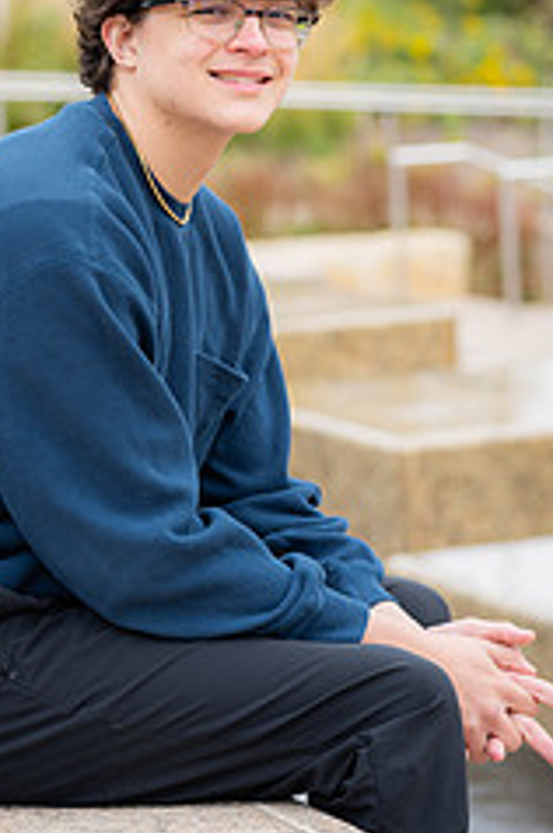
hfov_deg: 8.5
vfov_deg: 12.7
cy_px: 224
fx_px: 3720
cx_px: 200
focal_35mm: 161
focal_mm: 85
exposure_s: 1/125
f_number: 3.5
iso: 50
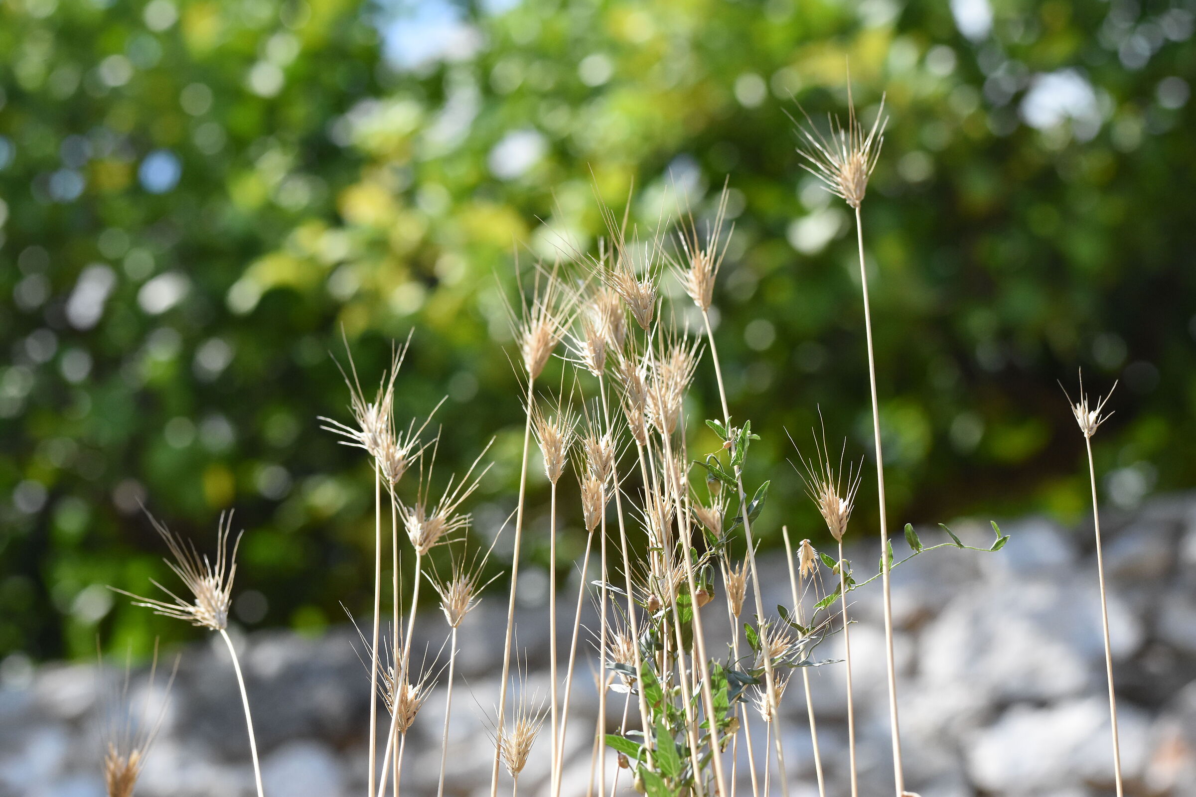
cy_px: 398
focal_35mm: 128
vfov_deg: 10.8
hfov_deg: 16.1
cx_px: 598
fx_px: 4236
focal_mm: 85
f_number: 4.8
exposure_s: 1/8000
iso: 2000
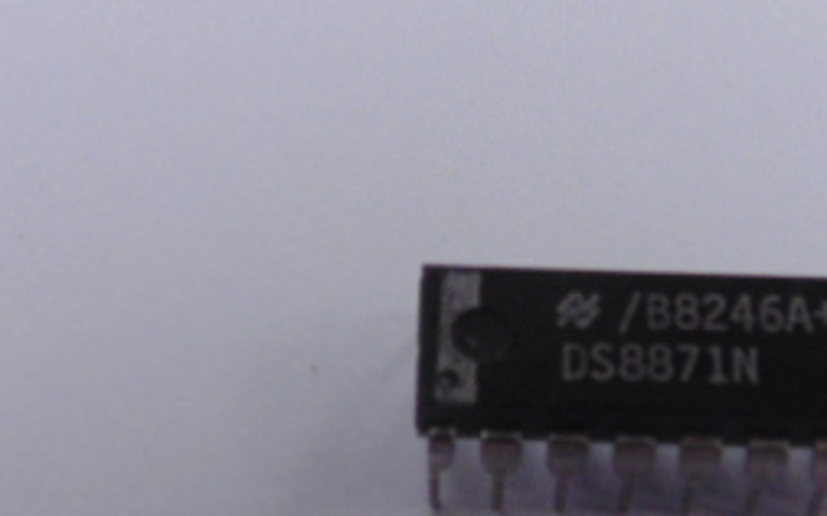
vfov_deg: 14.3
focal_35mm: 91
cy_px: 304
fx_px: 2051
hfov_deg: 22.8
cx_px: 467
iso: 250
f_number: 3.4
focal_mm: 6.2
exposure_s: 1/80
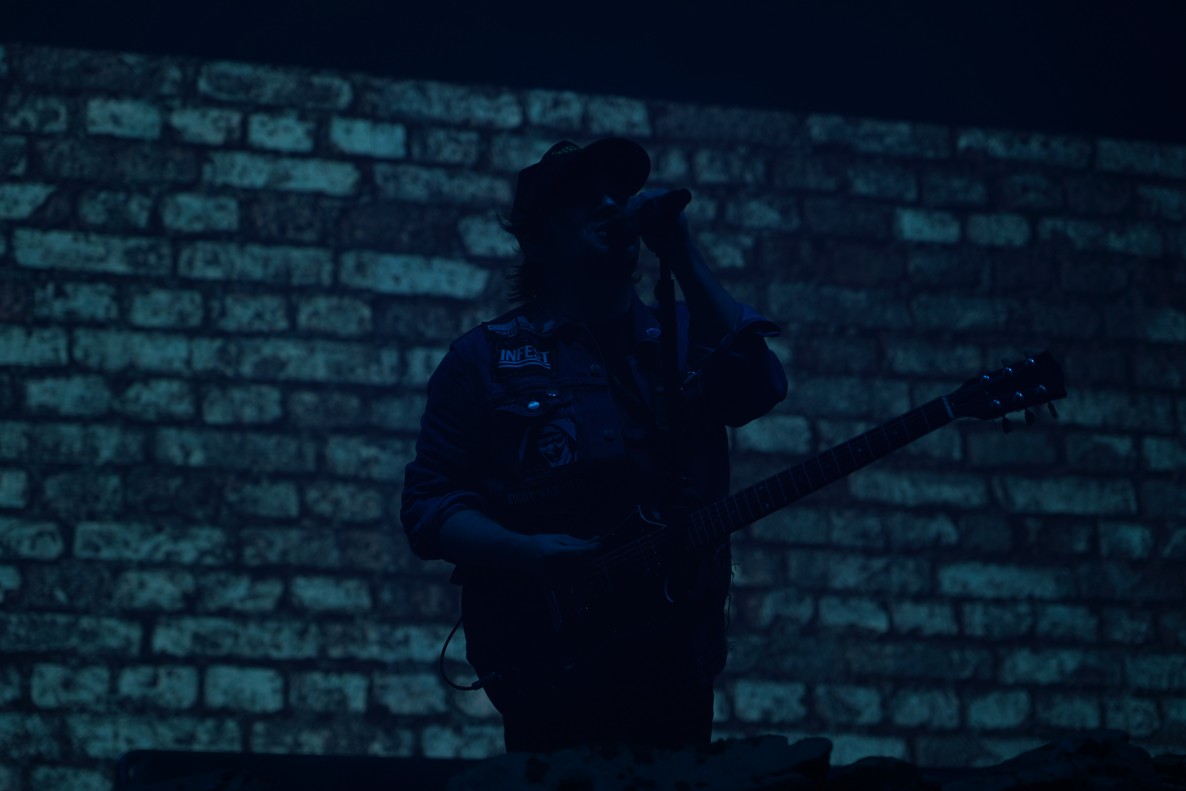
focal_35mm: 105
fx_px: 3459
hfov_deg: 19.5
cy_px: 396
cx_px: 593
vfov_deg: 13.0
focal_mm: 105
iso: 100
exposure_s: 1/125
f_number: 4
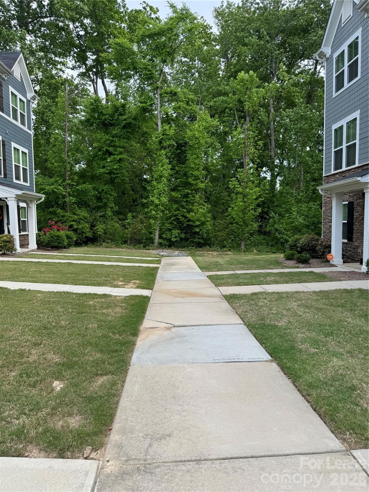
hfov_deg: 56.8
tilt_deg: -1.8
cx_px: 184
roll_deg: +0.5
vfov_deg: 71.6
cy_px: 246
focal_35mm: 24
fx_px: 341
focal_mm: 6.76
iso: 80
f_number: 1.78
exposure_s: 1/802
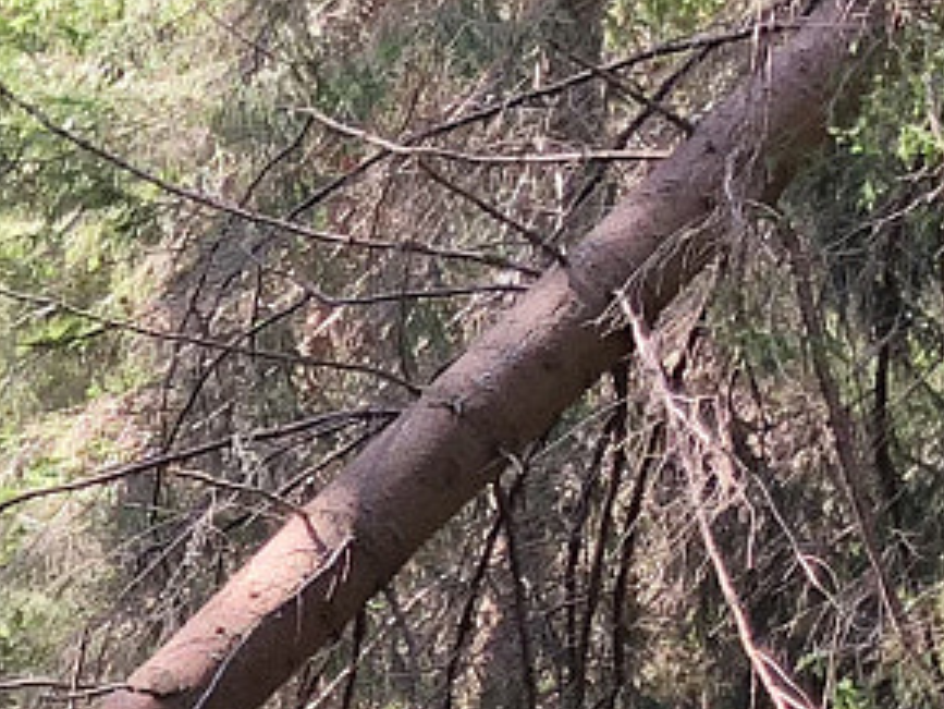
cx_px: -1101
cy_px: 1065
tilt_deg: -14.0
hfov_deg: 11.2
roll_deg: -0.3
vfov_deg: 9.3
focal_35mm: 155
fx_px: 4229
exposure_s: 1/120
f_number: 1.8
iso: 50
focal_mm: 3.99
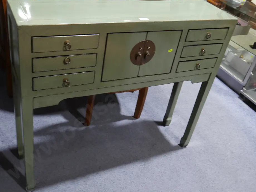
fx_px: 281
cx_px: 125
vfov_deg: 37.7
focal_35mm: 38
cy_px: 90
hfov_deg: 49.0
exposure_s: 1/60
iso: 640
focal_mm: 17
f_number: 4
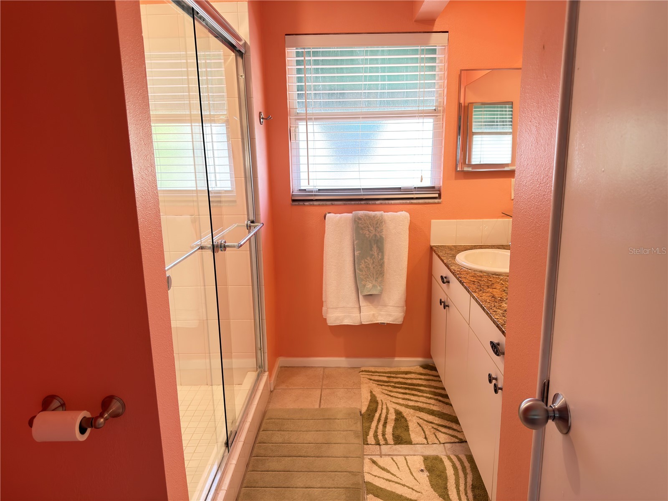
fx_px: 463
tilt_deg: -12.6
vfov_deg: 56.8
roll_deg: +1.3
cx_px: 334
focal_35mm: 24
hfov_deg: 71.6
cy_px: 250
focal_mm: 6.76
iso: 200
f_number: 1.78
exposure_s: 1/60
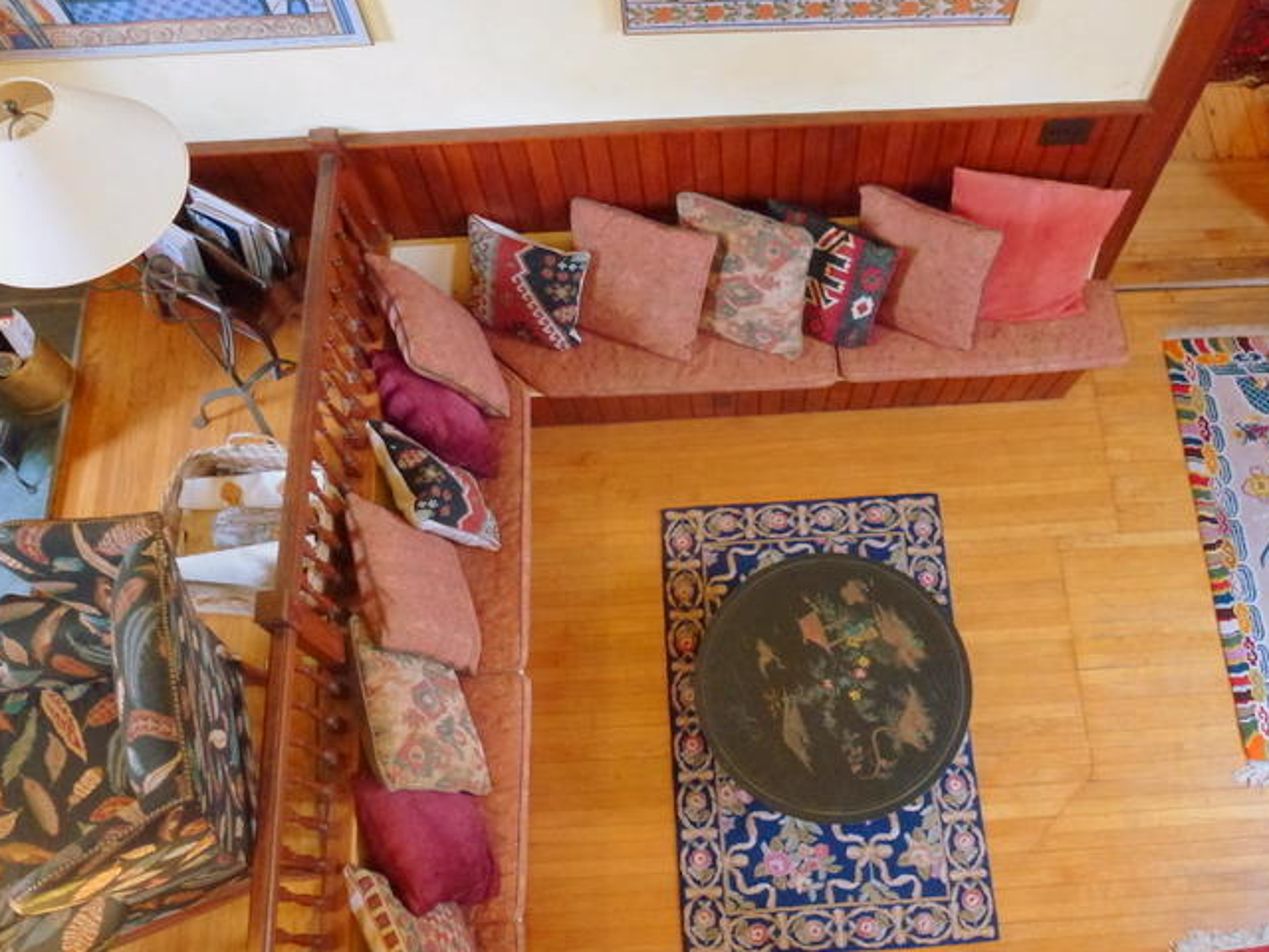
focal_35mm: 30
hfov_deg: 59.7
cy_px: 549
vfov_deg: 46.6
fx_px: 1100
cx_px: 724
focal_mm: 4.3
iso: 400
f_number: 3.3
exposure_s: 1/15
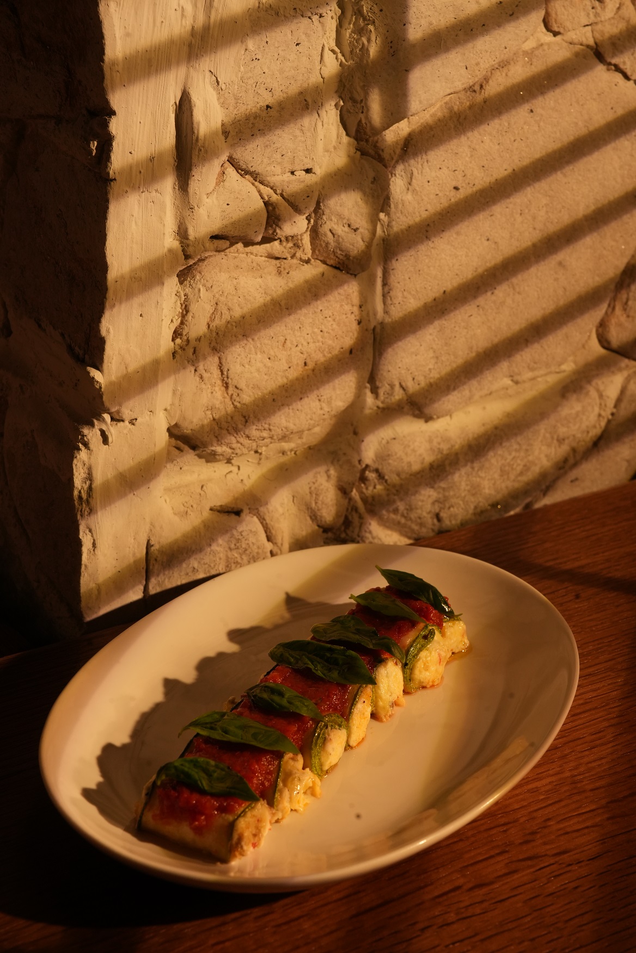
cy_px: 476
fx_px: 1855
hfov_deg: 19.5
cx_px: 318
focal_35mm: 70
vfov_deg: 28.8
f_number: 14
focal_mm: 70
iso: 1250
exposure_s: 1/100
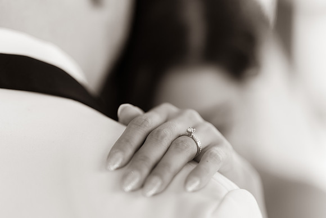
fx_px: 877
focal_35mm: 97
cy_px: 124
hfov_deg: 21.0
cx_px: 186
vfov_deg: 14.1
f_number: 1.4
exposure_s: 1/400
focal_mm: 85
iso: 125
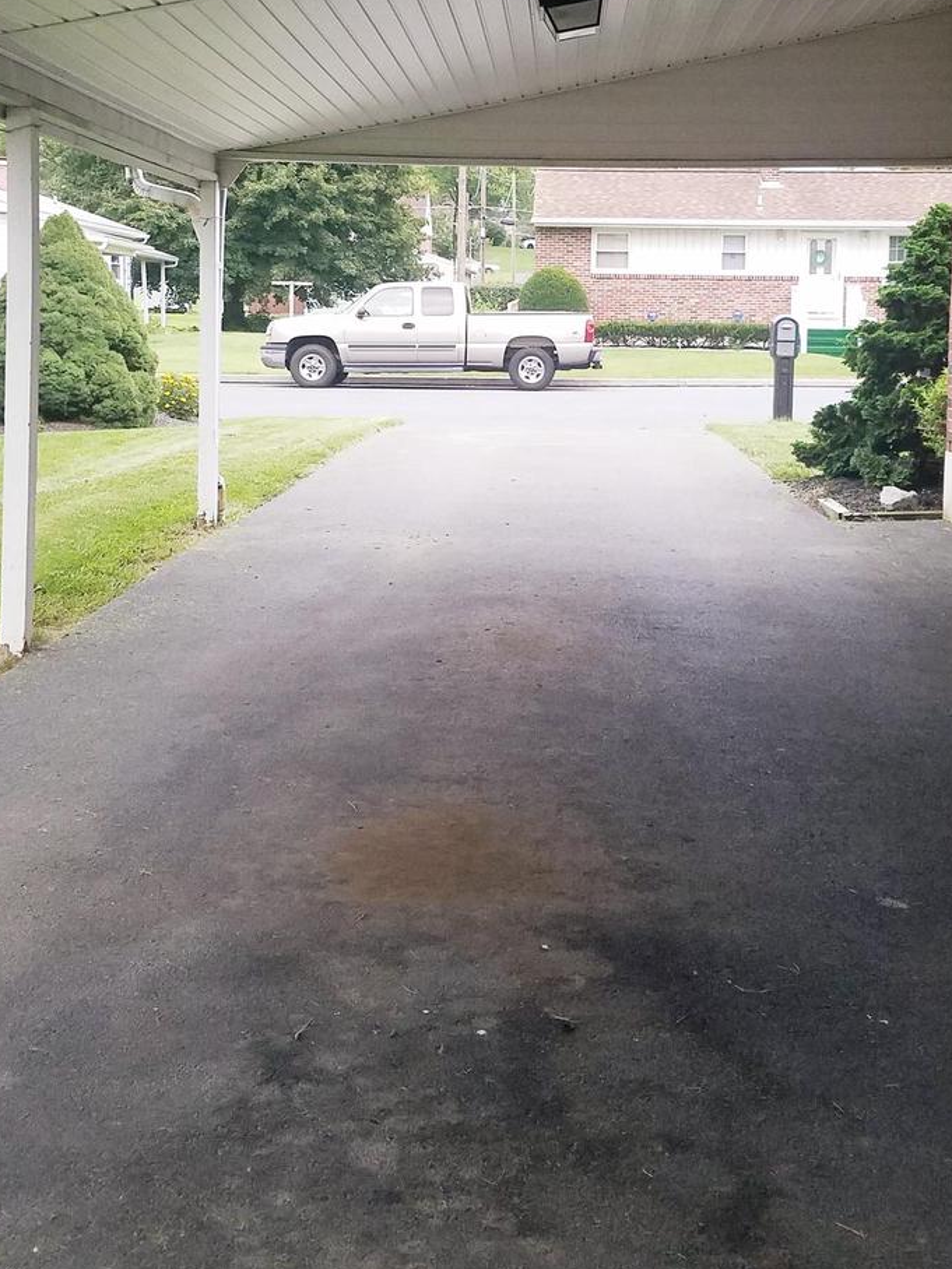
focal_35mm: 44
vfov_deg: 42.3
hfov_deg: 32.8
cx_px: 565
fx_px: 1613
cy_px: 404
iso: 160
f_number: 1.7
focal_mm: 4.2
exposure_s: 1/40
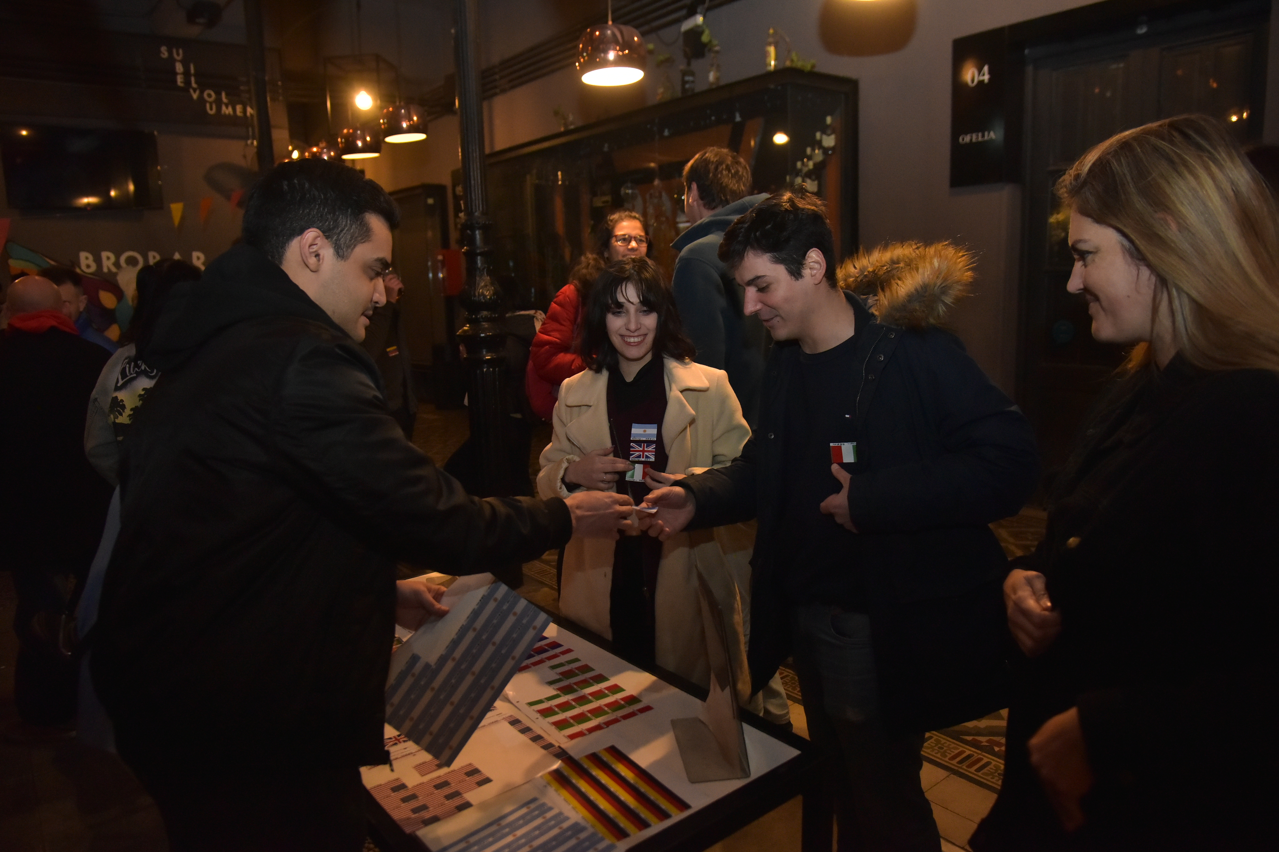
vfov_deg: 53.1
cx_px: 640
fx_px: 853
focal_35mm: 24
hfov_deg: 73.7
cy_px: 426
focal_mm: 24
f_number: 4
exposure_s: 1/125
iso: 3200
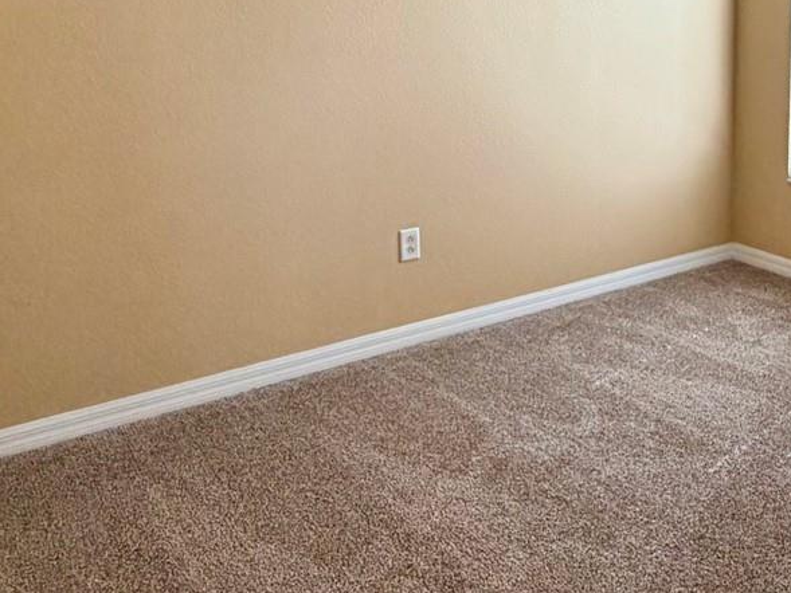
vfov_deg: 36.2
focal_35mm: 38
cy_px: 102
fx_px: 869
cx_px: 655
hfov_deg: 45.9
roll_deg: -0.2
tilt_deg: -7.9
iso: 200
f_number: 2.2
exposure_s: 1/60
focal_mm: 2.22
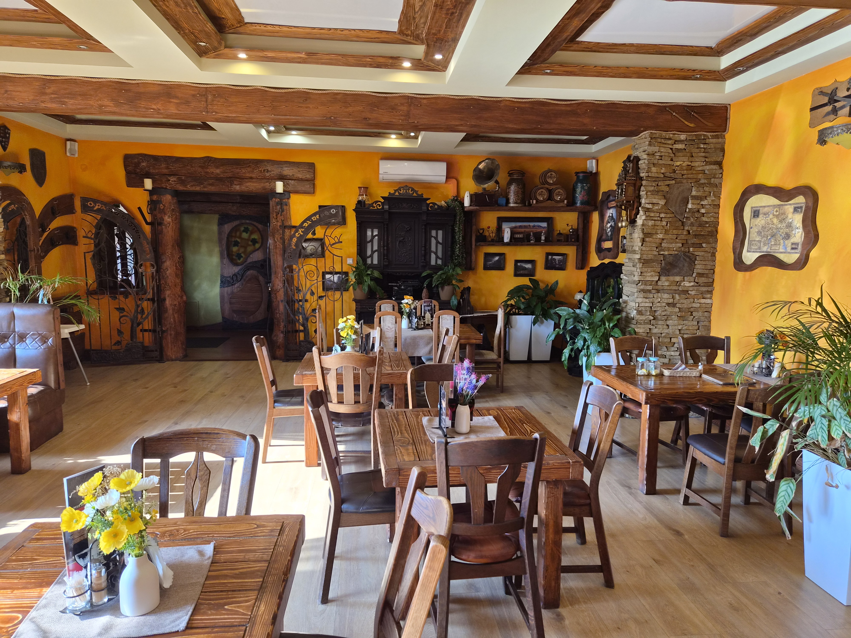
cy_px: 319
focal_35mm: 23
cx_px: 426
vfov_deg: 58.9
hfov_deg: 73.9
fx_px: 565
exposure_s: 1/100
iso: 80
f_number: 1.8
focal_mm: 5.4
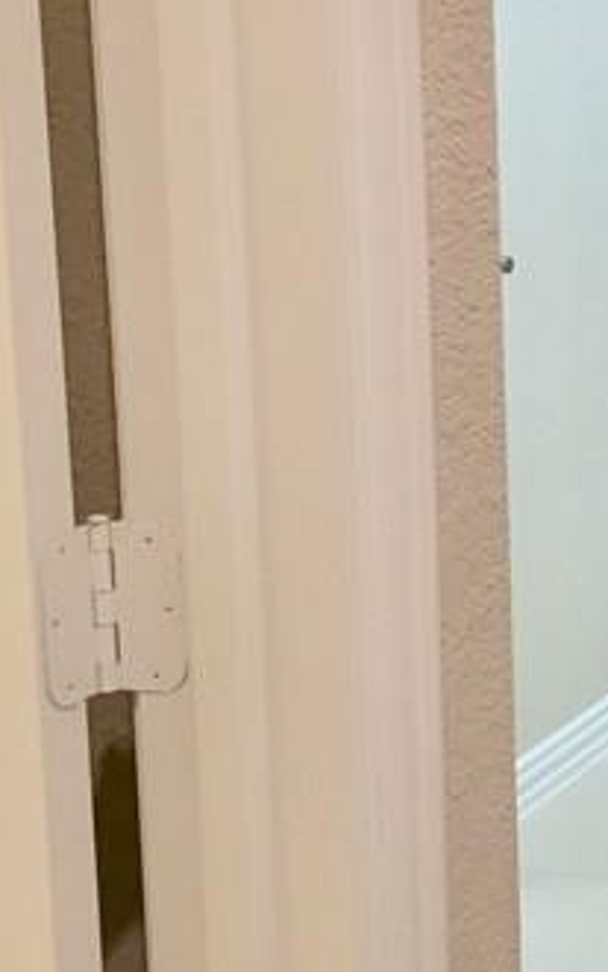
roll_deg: -1.3
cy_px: 420
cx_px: 1075
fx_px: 2518
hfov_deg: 12.6
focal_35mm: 95
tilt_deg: -11.8
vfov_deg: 21.8
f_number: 2.2
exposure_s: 1/30
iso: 100
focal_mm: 4.15
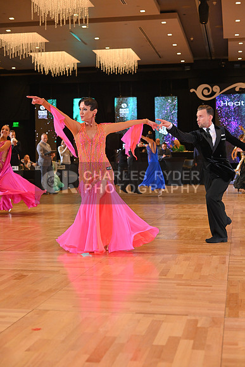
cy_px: 184
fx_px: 561
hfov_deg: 24.6
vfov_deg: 36.2
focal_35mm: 55
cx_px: 122
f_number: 4
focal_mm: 55
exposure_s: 1/400
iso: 1600
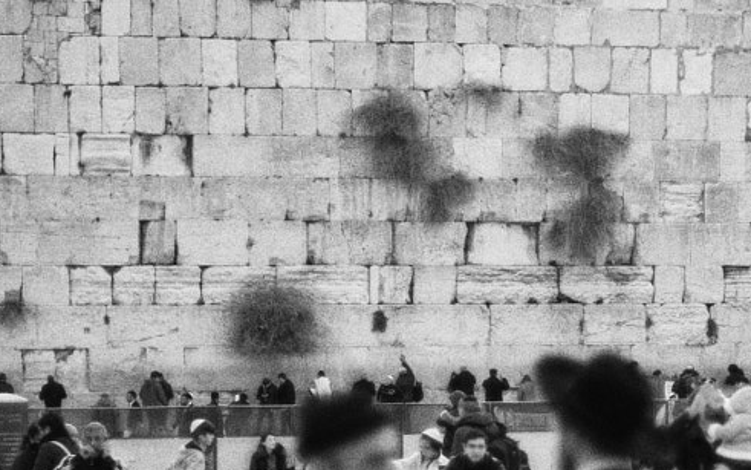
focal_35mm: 166
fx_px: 3398
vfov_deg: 7.8
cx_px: 676
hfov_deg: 12.5
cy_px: 622
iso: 64
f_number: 1.4
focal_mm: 50
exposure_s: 1/500
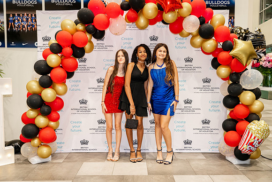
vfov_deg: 41.1
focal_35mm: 32
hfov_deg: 58.7
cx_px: 136
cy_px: 91
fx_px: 242
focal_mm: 32
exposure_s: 1/100
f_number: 4
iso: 1250
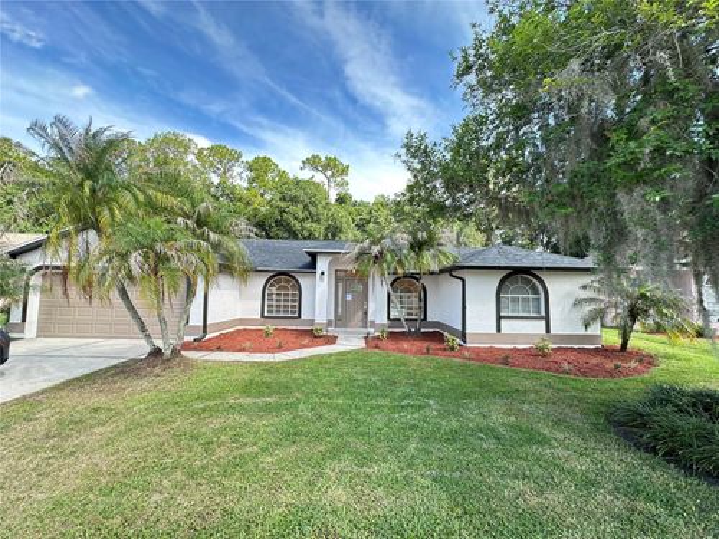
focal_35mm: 14
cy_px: 270
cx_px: 360
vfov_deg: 85.7
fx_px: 291
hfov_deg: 102.1
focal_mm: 2.22
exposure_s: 1/219
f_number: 2.2
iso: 40
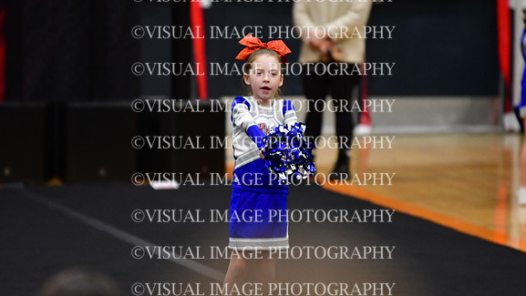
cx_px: 263
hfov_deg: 6.8
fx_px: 4409
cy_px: 161
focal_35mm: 316
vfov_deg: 3.8
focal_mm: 200
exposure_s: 1/800
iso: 4000
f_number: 2.8
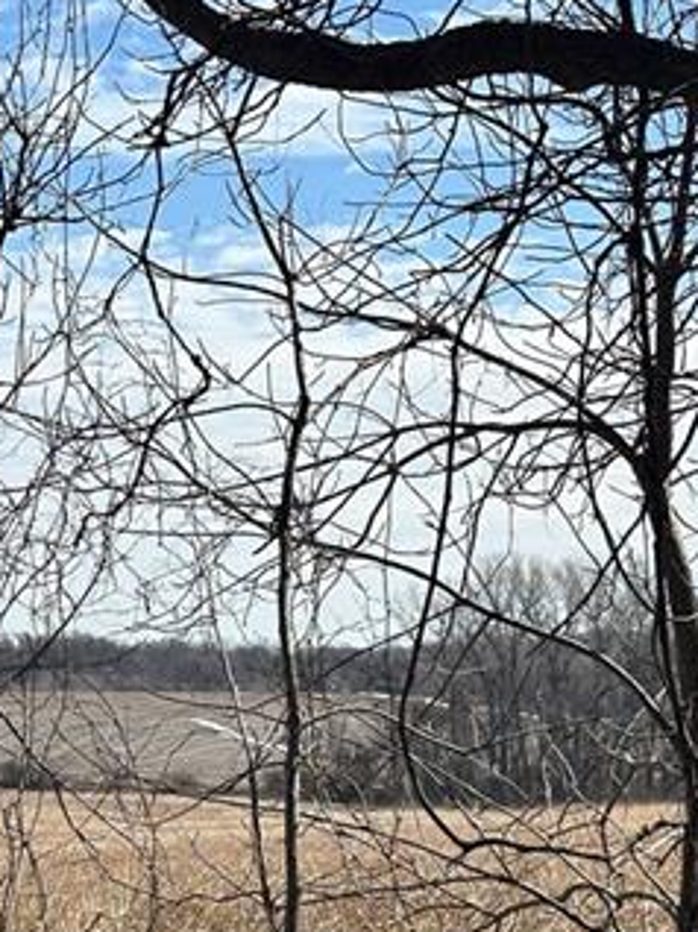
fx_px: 3123
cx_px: 331
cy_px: 835
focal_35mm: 116
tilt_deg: +0.5
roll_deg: -0.4
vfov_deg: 16.8
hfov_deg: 12.8
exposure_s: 1/4785
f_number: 1.78
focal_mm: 6.86
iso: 64
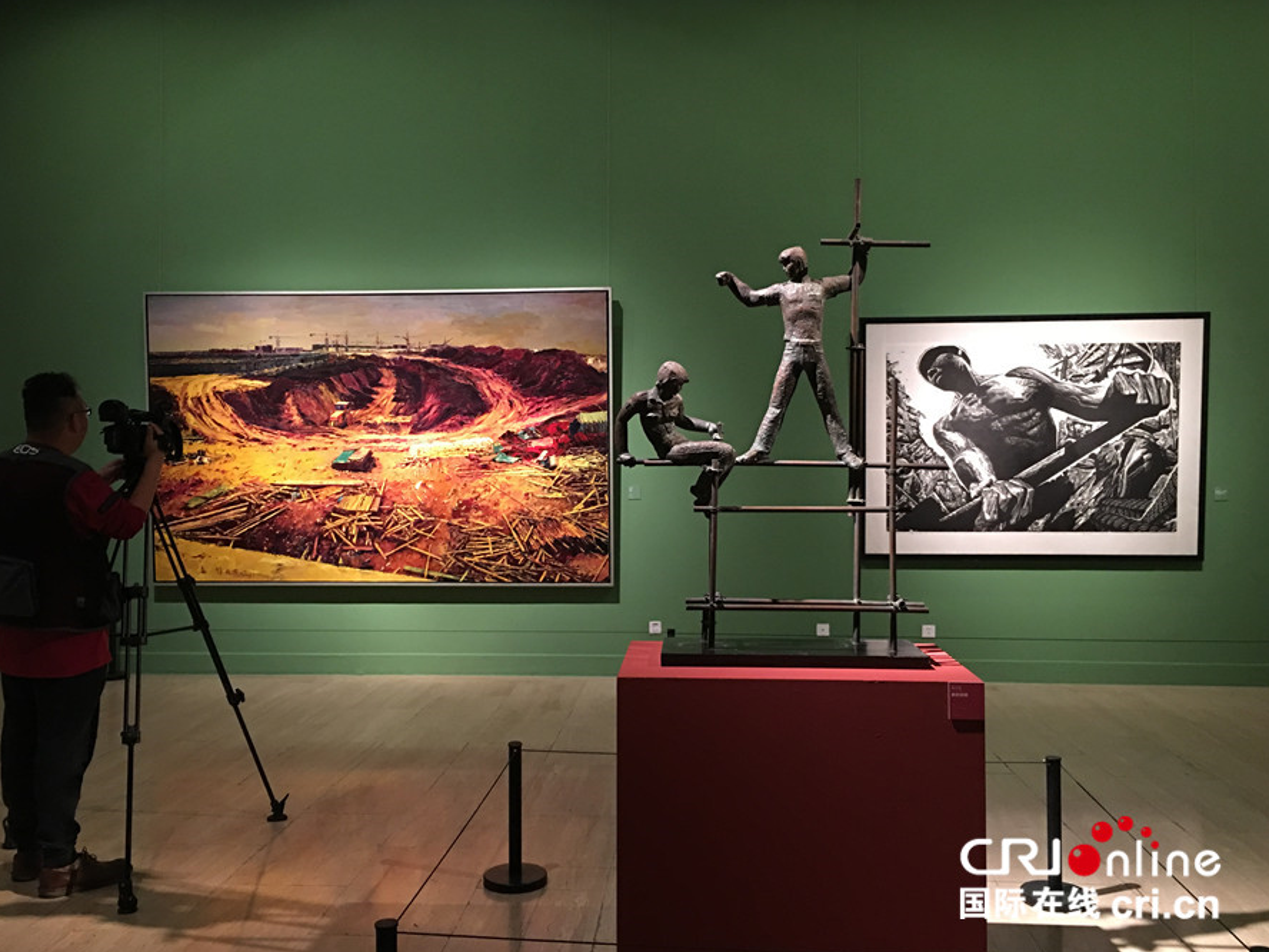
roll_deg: +0.3
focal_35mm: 31
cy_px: 460
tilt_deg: +1.9
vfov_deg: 45.4
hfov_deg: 58.3
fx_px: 1136
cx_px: 627
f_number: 2.2
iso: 125
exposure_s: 1/8
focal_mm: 4.15
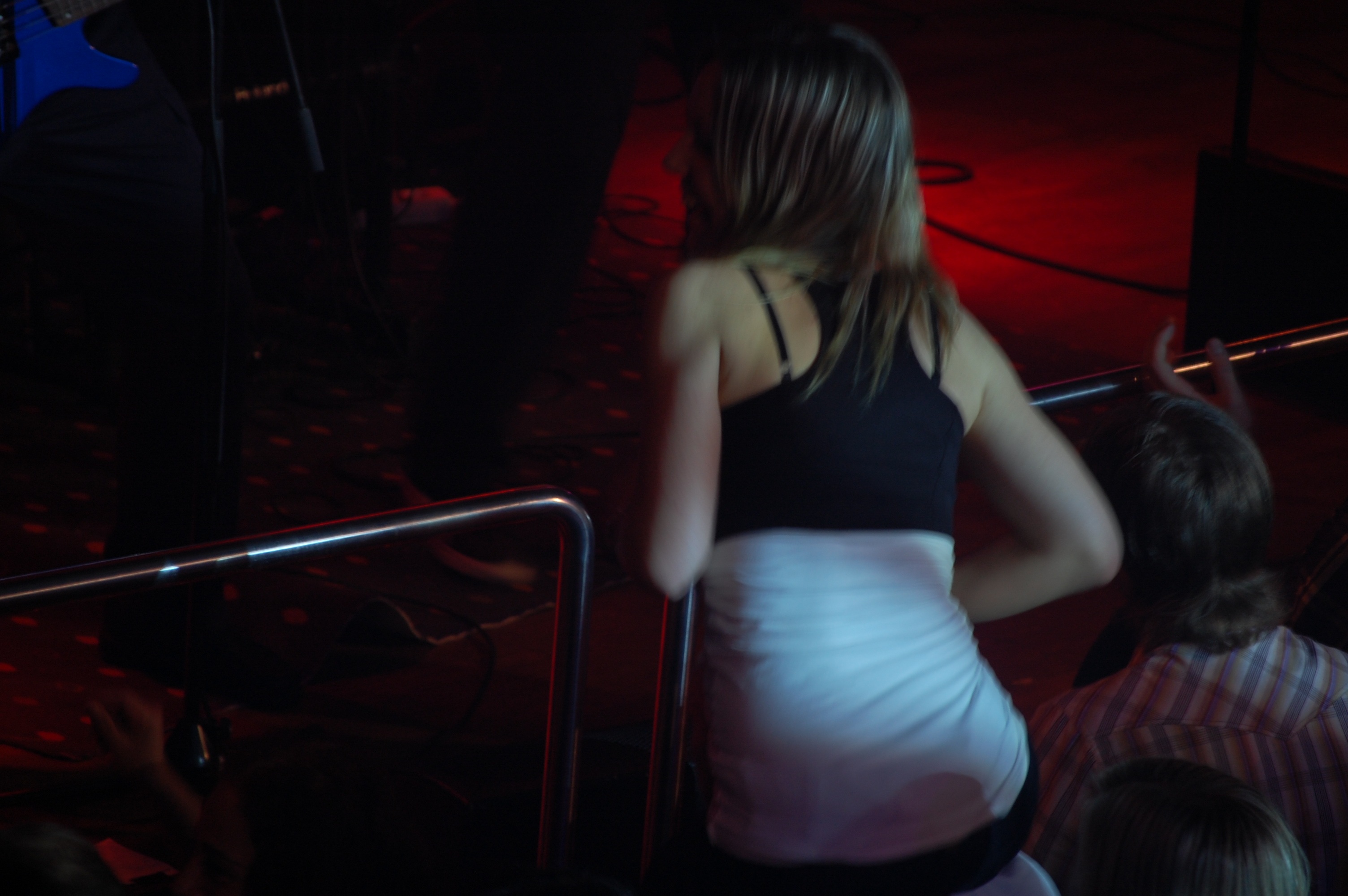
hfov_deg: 9.5
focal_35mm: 218
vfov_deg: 6.3
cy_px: 448
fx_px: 8137
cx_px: 674
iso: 200
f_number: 5.3
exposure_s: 1/25
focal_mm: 145
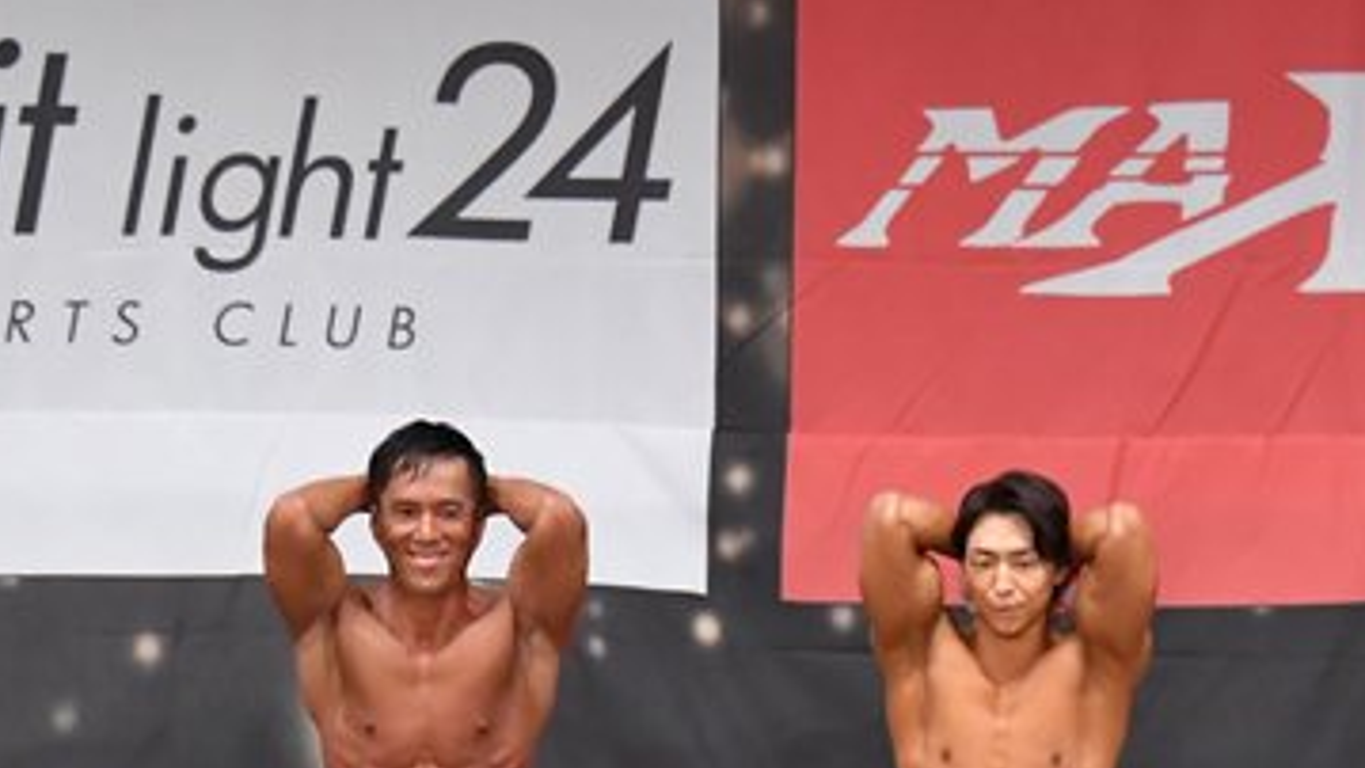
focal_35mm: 332
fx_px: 12017
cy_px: 897
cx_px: 633
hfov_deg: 6.5
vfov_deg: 3.7
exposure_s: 1/400
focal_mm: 98
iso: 6400
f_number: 5.6
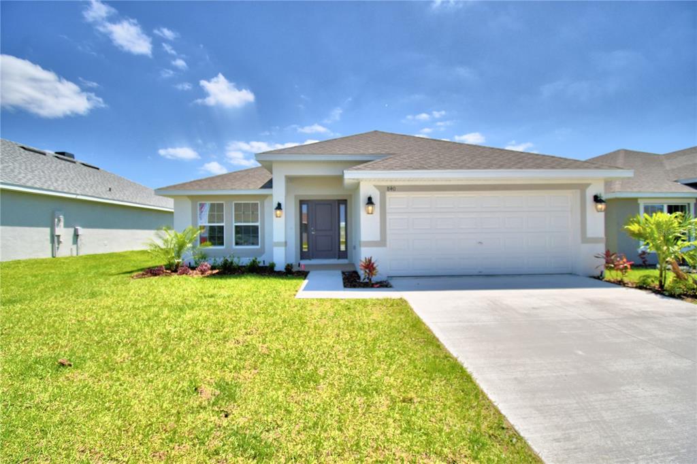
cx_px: 348
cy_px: 232
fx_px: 290
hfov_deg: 100.4
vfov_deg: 77.3
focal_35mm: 15
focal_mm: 10
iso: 100
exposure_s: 1/2000
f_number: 4.5
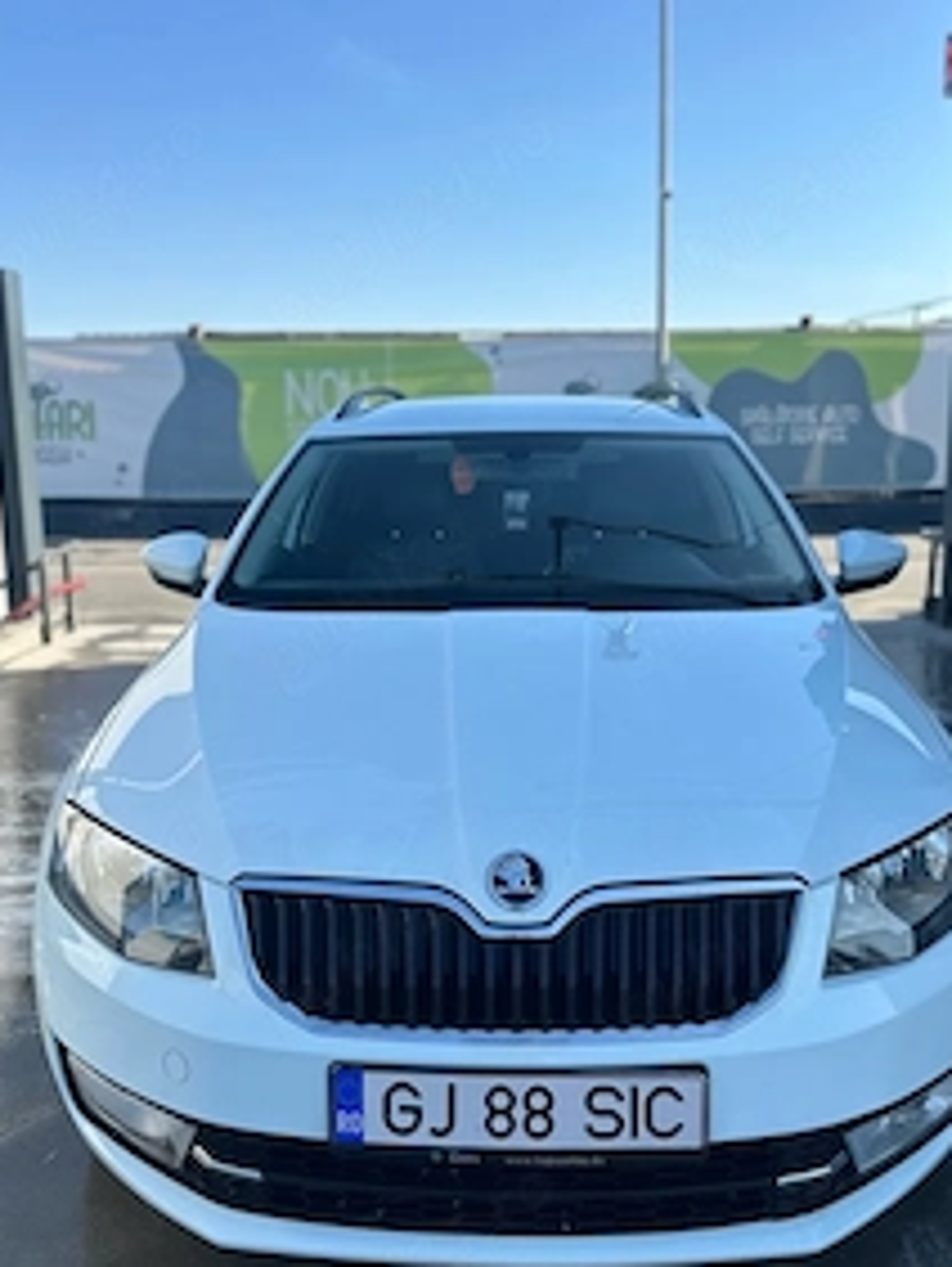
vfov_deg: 53.9
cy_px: 629
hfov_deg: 41.8
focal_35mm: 34
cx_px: 498
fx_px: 1245
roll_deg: +0.2
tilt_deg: -9.4
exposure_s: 1/2028
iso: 80
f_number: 1.78
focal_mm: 6.86
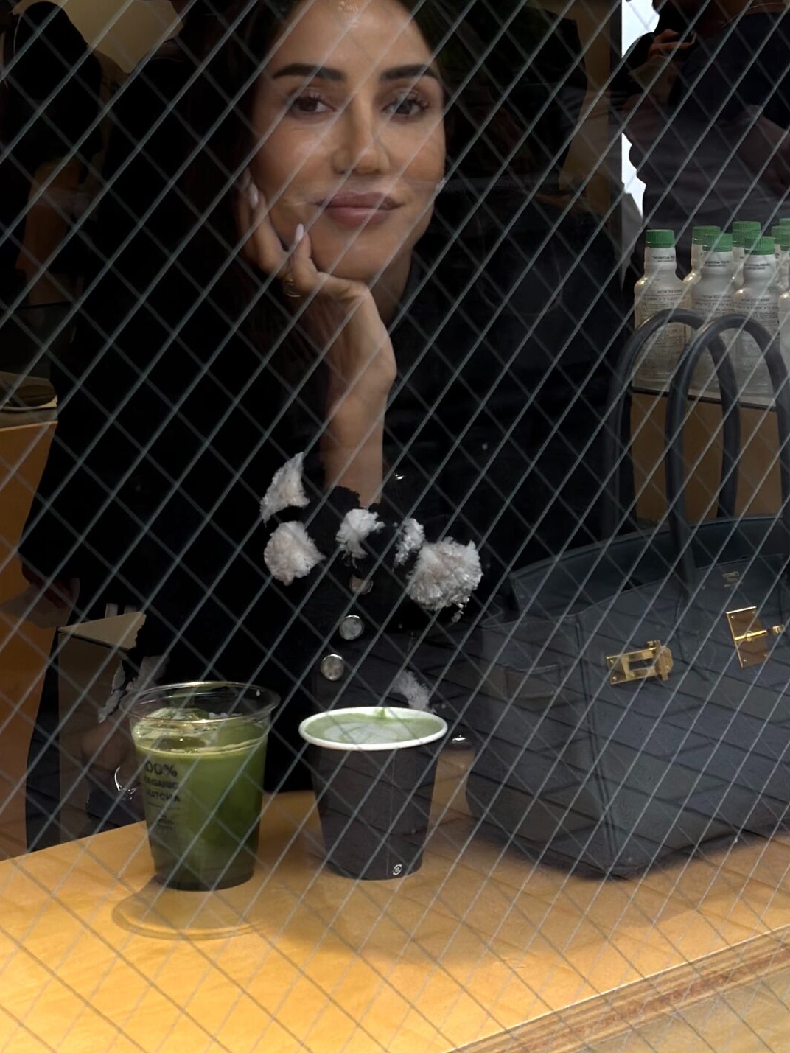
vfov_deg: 22.4
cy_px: 183
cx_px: 321
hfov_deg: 17.2
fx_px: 2617
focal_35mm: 86
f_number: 1.78
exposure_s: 1/487
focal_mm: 6.76
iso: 64
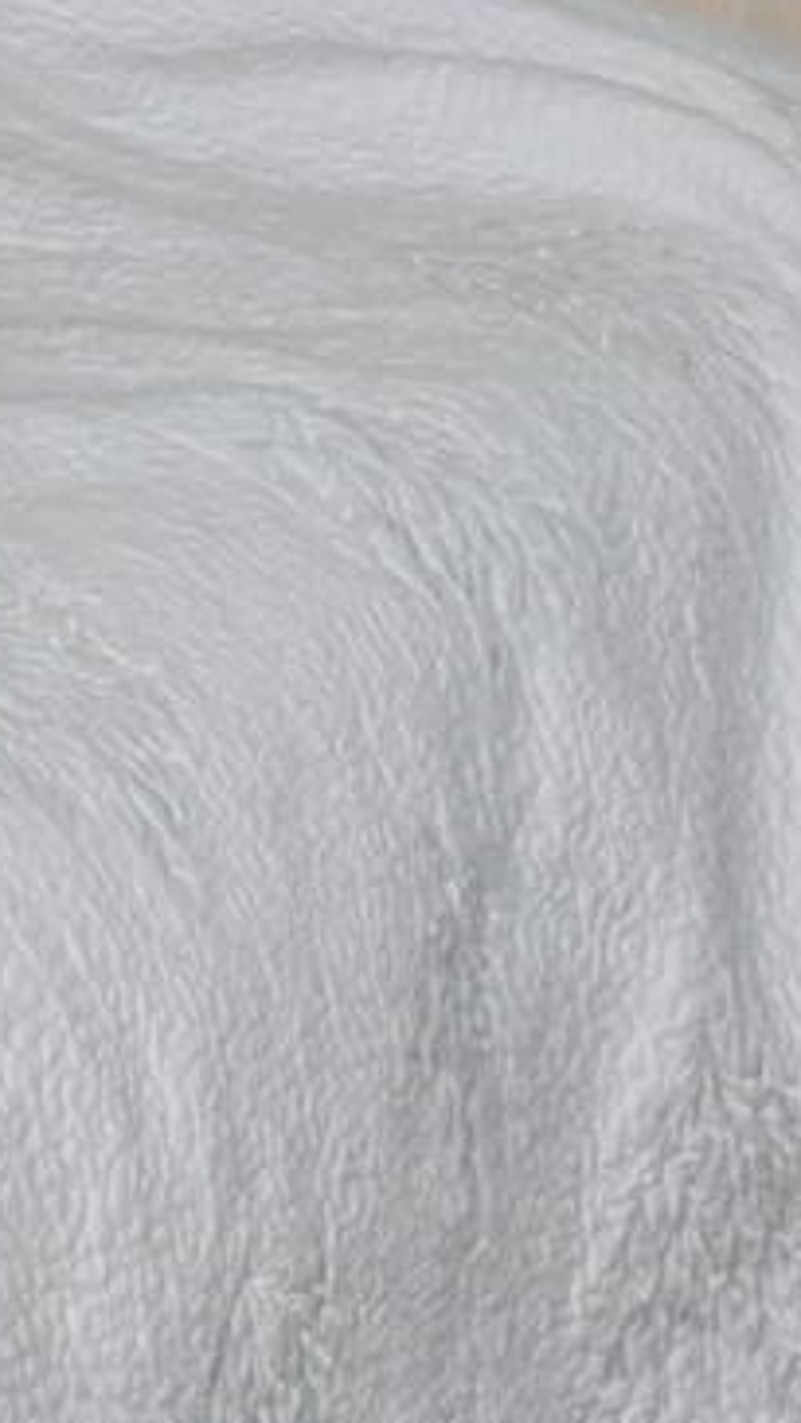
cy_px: -1740
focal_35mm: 233
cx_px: -1696
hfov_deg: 4.9
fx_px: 8790
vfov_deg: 8.6
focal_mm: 27
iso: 1100
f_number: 4
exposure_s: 1/60
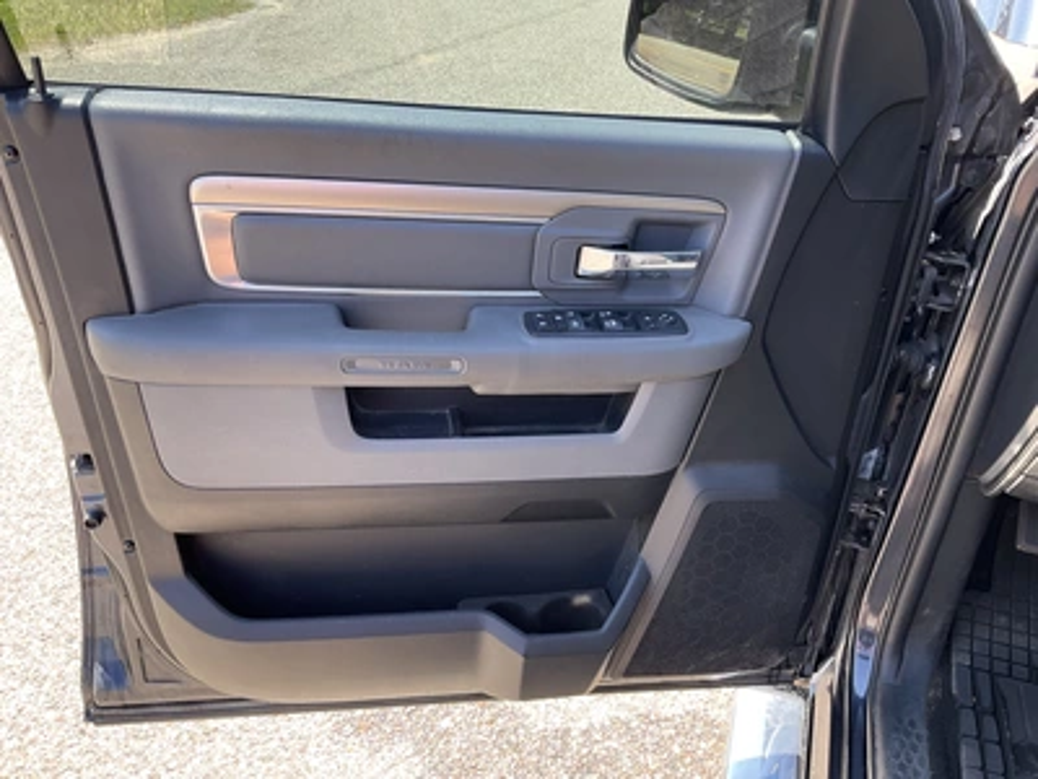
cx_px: 519
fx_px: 870
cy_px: 390
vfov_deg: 48.2
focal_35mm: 29
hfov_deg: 61.7
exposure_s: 1/122
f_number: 1.8
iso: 20
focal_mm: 3
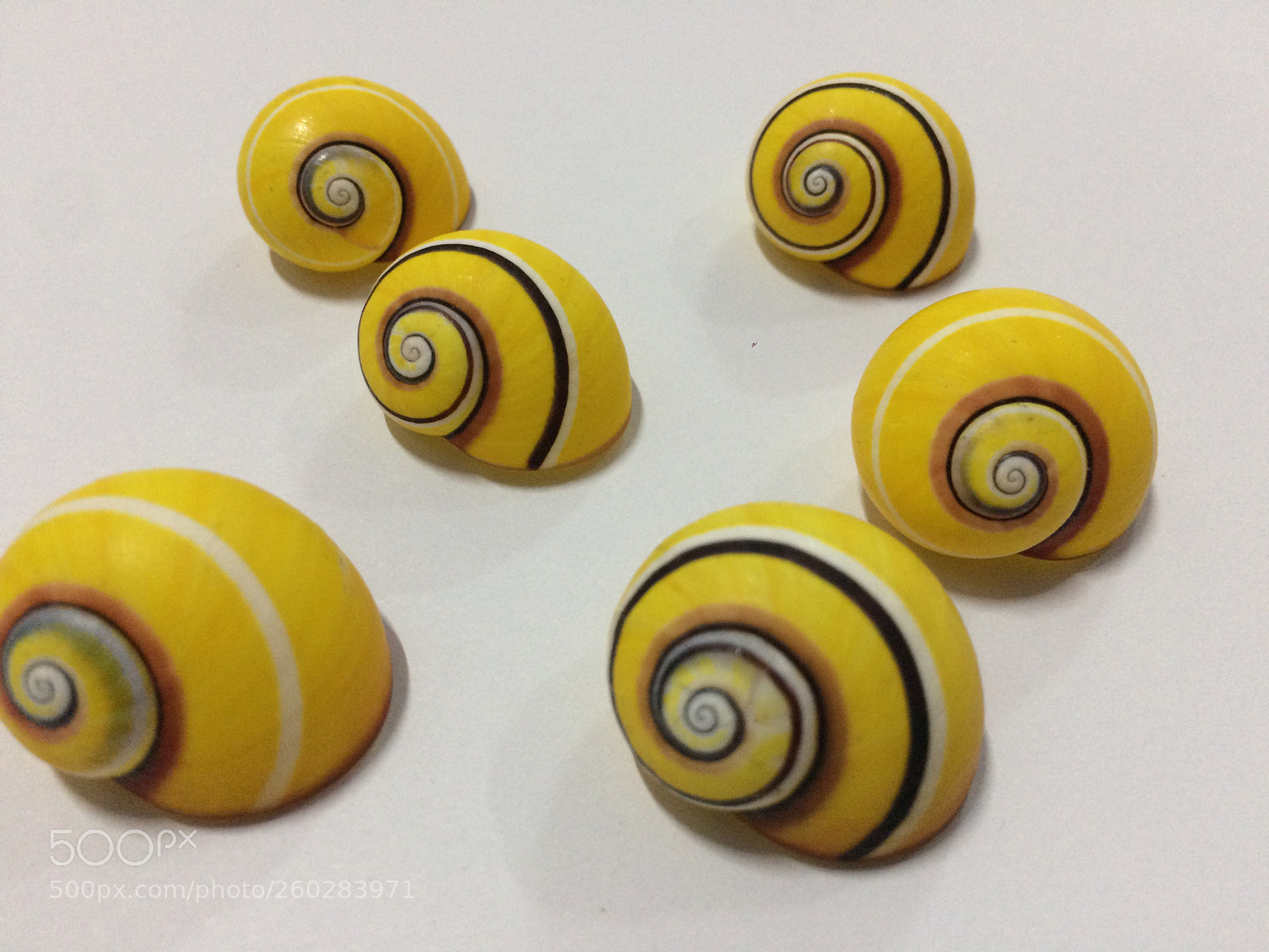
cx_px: 634
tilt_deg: -52.8
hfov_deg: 61.7
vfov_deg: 48.2
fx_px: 1063
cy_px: 476
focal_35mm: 29
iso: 250
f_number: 2.2
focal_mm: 4.15
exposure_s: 1/30
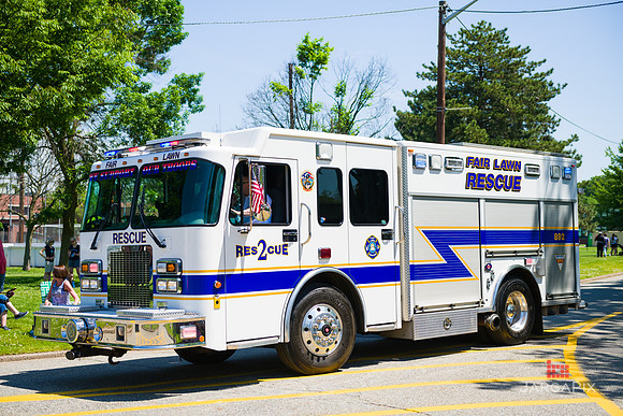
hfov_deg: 38.2
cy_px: 208
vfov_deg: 26.0
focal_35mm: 52
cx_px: 312
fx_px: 900
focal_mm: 52
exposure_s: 1/1600
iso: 200
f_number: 5
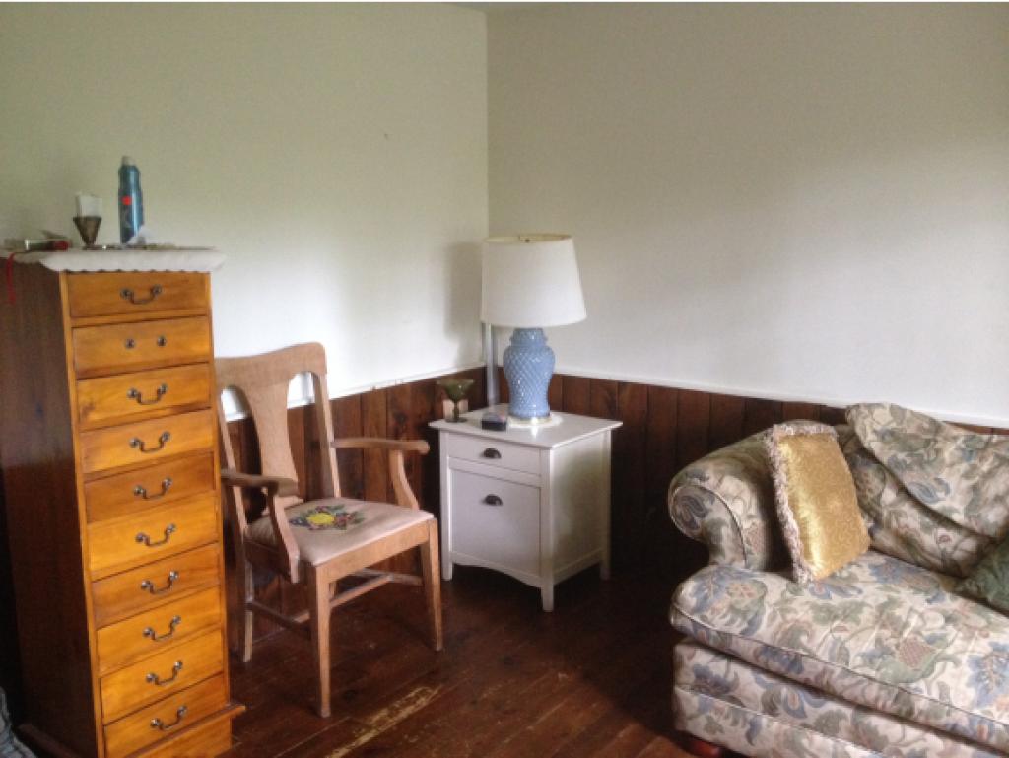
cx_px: 504
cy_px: 379
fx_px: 1021
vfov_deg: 40.7
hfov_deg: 52.6
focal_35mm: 35
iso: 320
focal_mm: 4.28
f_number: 2.4
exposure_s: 1/20
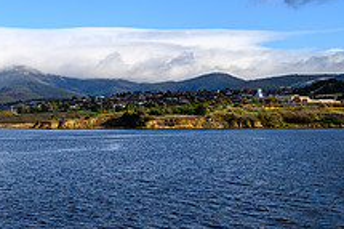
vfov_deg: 24.8
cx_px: -18
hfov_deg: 33.1
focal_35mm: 54
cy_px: 62
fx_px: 516
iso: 64
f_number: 4
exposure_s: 1/1000
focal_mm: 20
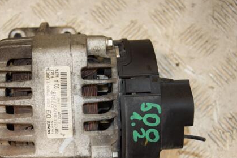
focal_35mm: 73
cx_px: 82
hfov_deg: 27.6
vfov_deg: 18.6
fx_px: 480
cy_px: 107
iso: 800
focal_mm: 34
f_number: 5.6
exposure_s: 1/200
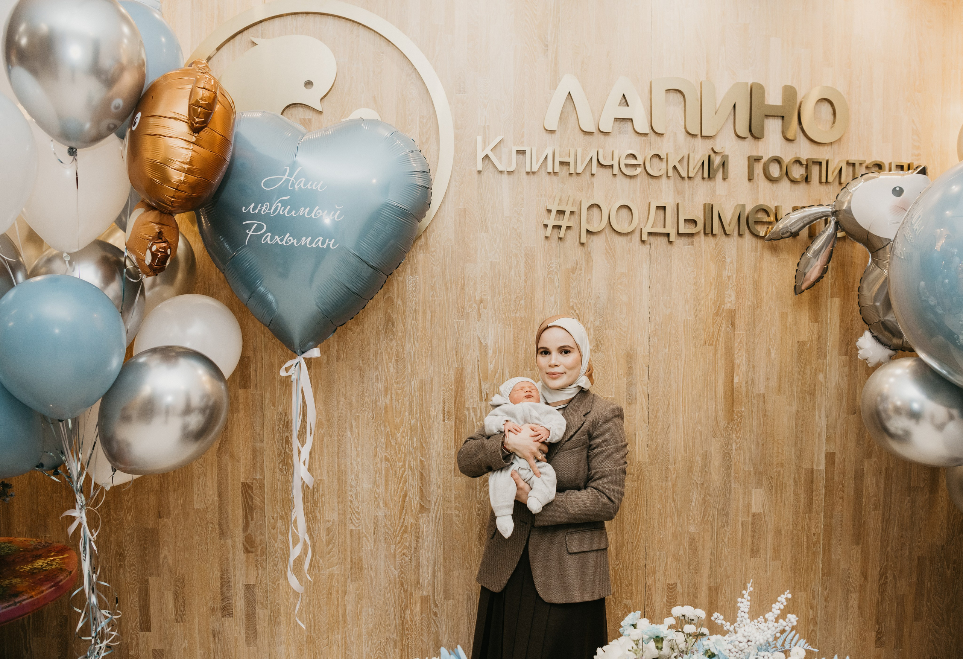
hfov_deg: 69.0
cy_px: 350
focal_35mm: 26
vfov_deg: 50.4
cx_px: 525
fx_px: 699
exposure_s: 1/160
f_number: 4
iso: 500
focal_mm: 24
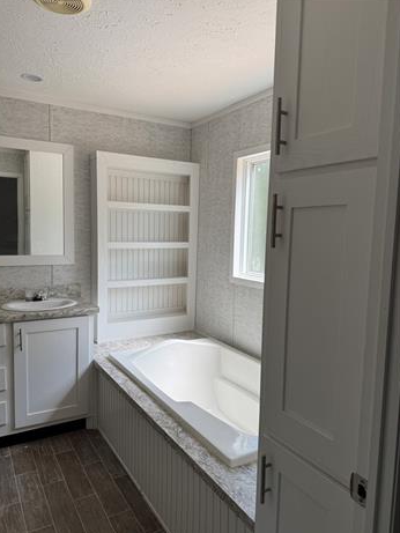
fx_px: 385
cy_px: 271
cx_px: 197
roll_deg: -1.8
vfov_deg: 69.4
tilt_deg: -6.1
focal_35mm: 25
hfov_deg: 54.9
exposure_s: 1/756
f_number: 1.78
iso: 80
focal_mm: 6.76
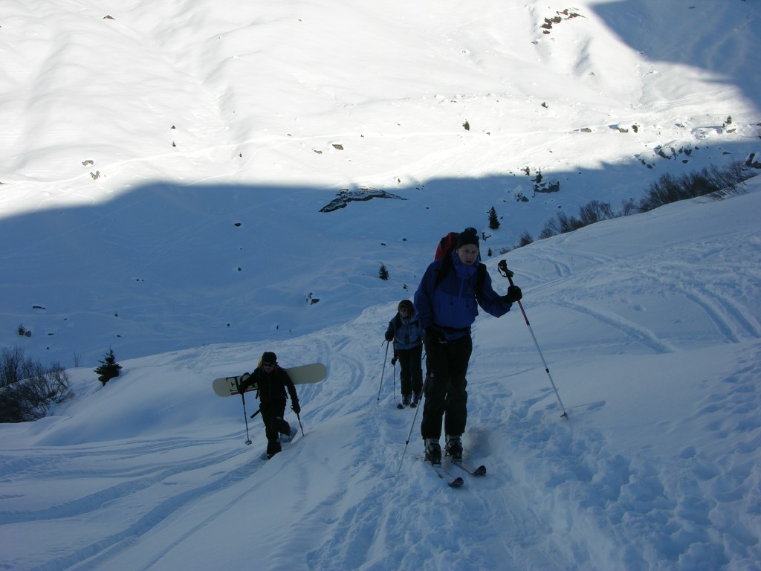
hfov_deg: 47.9
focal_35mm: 39
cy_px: 286
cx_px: 380
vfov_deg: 36.8
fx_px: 857
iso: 50
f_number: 7.2
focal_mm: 10
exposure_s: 1/243
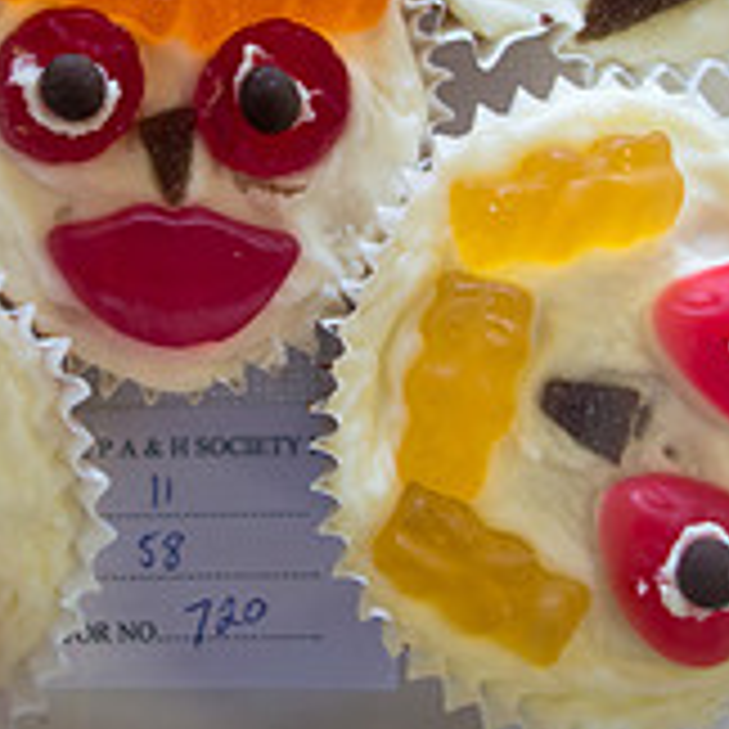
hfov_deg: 20.3
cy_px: 124
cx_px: 207
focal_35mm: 85
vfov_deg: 20.1
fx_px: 2025
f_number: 1.8
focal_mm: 10.4
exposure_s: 1/30
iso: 125
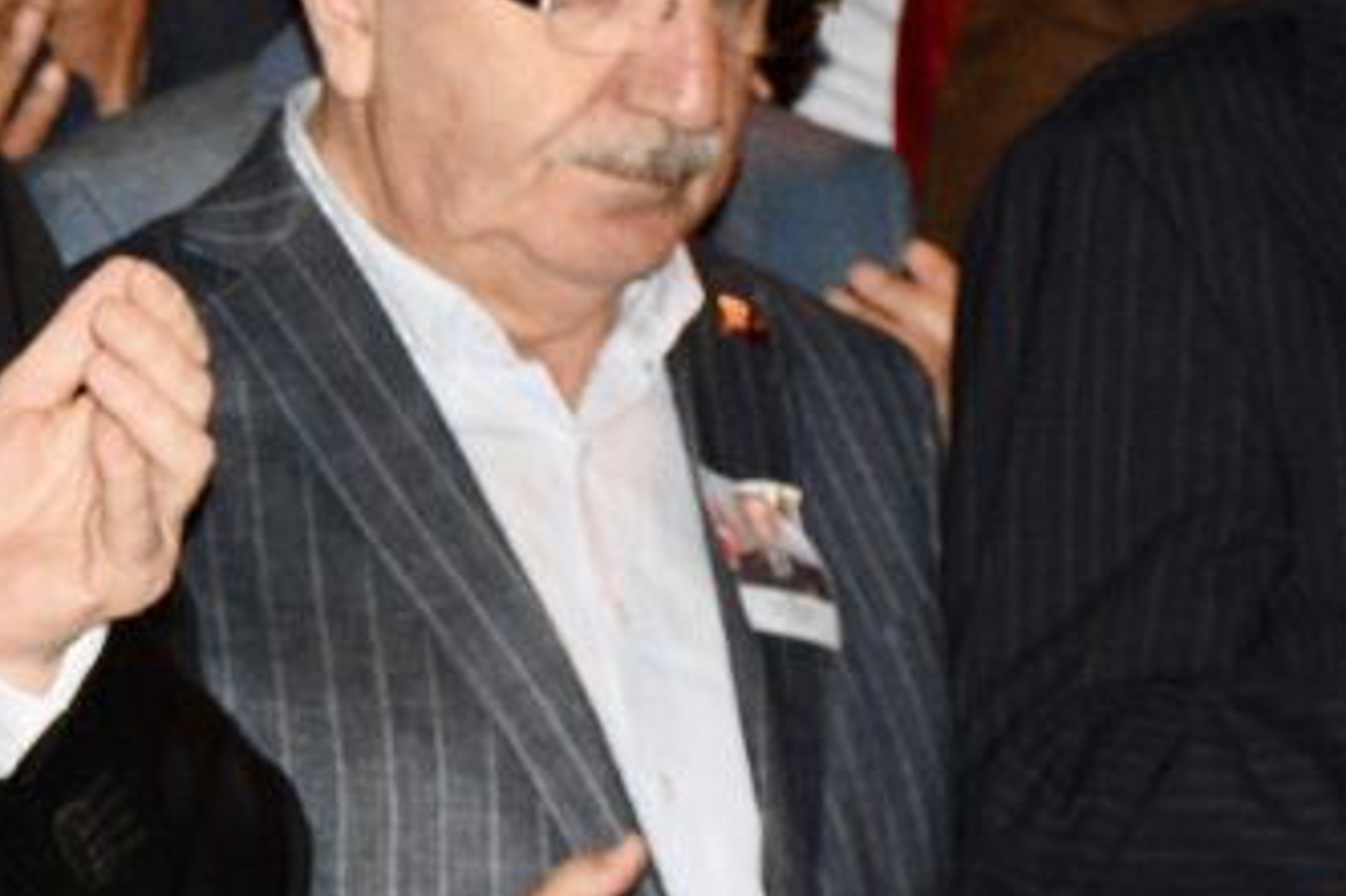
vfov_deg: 6.2
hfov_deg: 9.0
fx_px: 8221
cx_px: -868
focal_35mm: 220
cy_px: 456
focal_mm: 38
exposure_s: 1/60
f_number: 6.3
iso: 2000
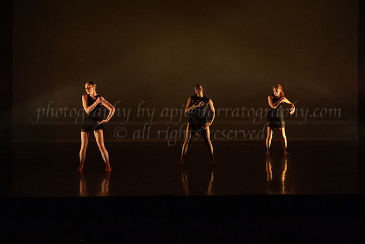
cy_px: 122
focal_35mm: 72
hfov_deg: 27.8
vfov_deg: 18.9
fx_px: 733
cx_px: 244
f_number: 3.2
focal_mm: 54
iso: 4000
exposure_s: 1/320
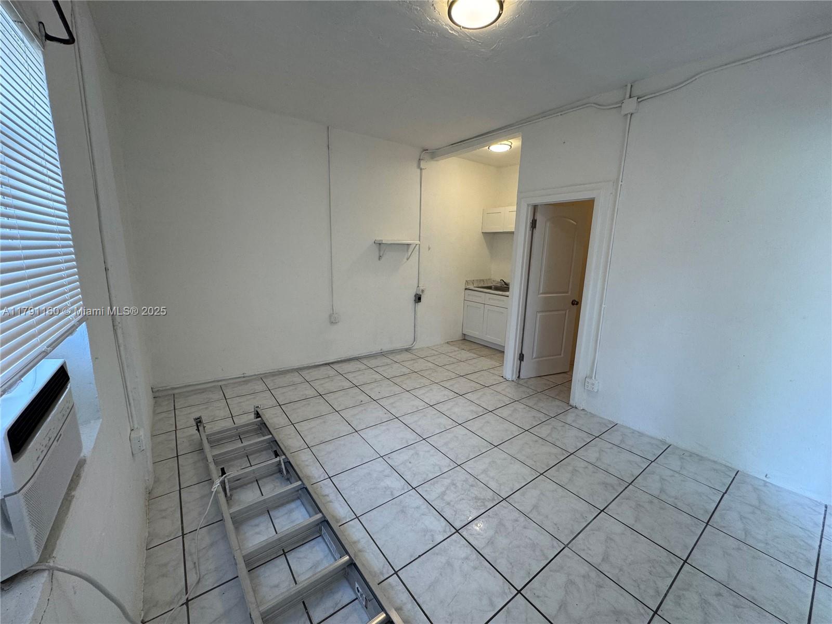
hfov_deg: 102.1
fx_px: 336
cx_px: 416
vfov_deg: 85.7
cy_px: 312
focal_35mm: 14
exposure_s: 1/120
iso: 125
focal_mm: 2.22
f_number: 2.2
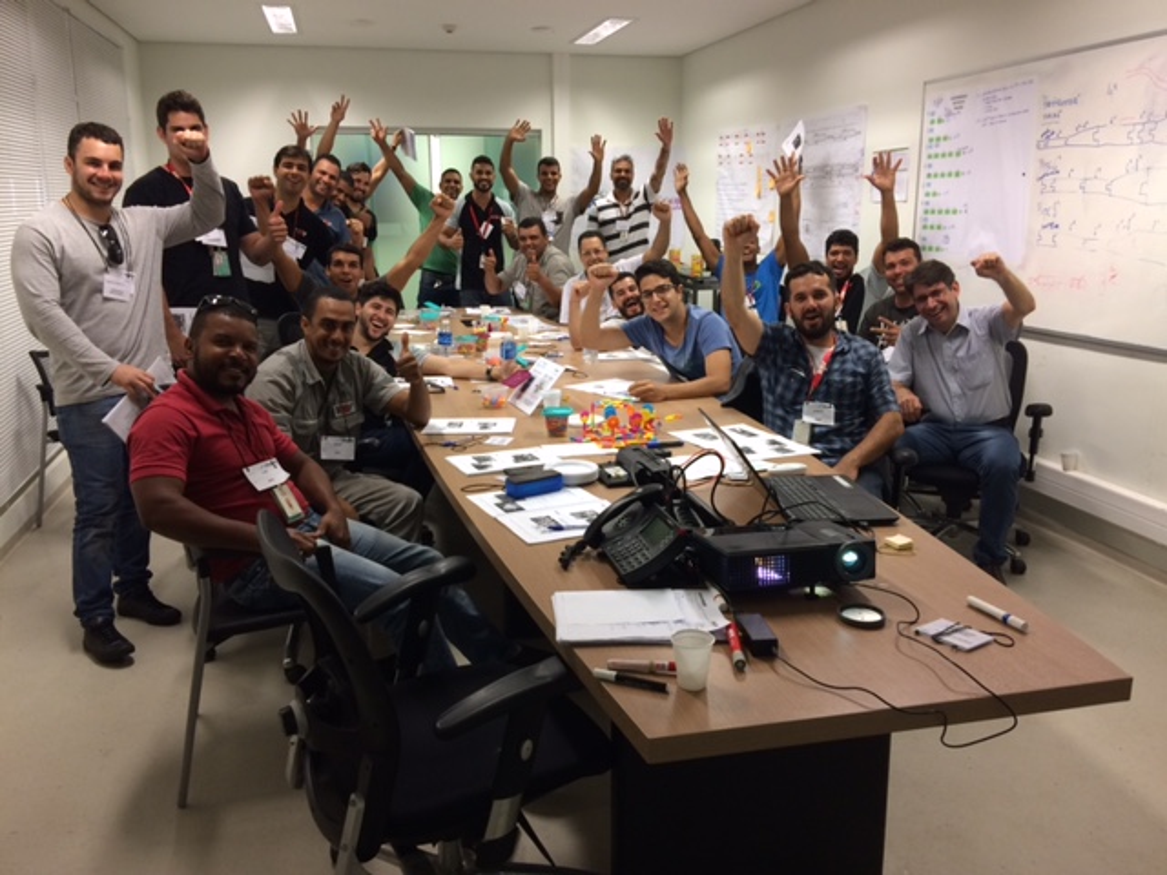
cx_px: 584
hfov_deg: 61.7
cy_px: 438
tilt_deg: -15.9
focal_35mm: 29
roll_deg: +1.8
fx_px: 978
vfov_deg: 48.2
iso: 80
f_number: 2.2
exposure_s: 1/30
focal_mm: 4.15
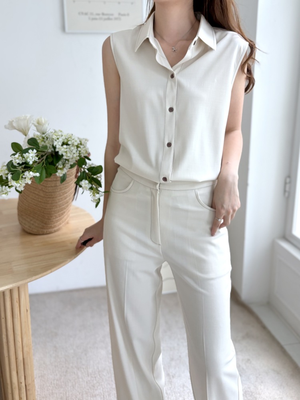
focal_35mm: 26
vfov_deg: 67.3
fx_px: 300
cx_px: 150
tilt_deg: -12.0
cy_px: 200
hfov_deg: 53.1
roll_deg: +0.0
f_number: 1.6
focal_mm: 5.96
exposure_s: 1/120
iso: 80
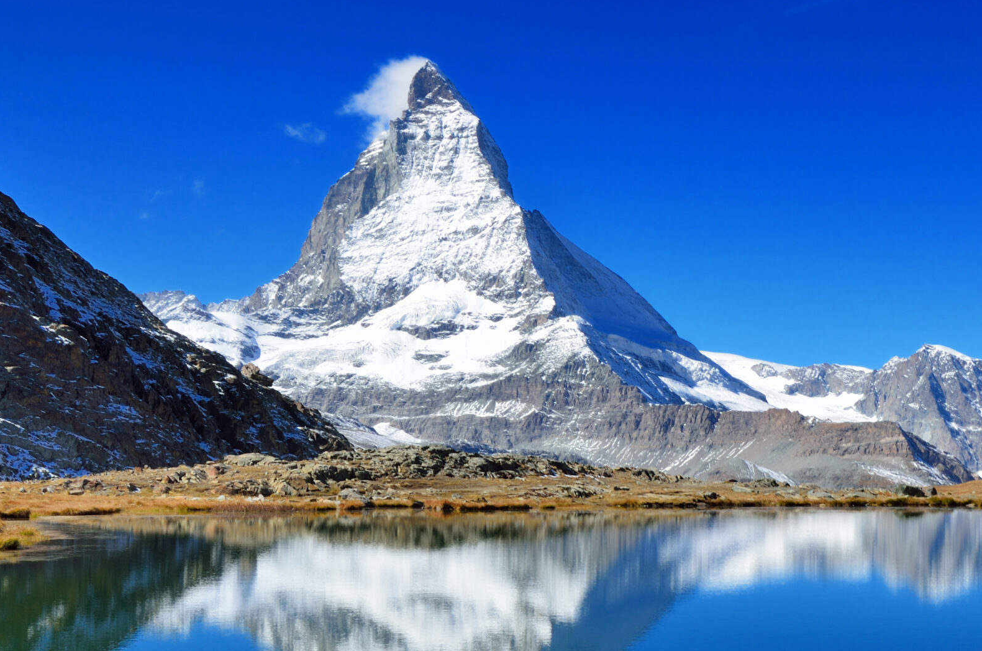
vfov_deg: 19.9
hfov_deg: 29.6
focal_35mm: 68
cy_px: 389
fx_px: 1852
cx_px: 604
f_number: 11
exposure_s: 1/125
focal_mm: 28
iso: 100
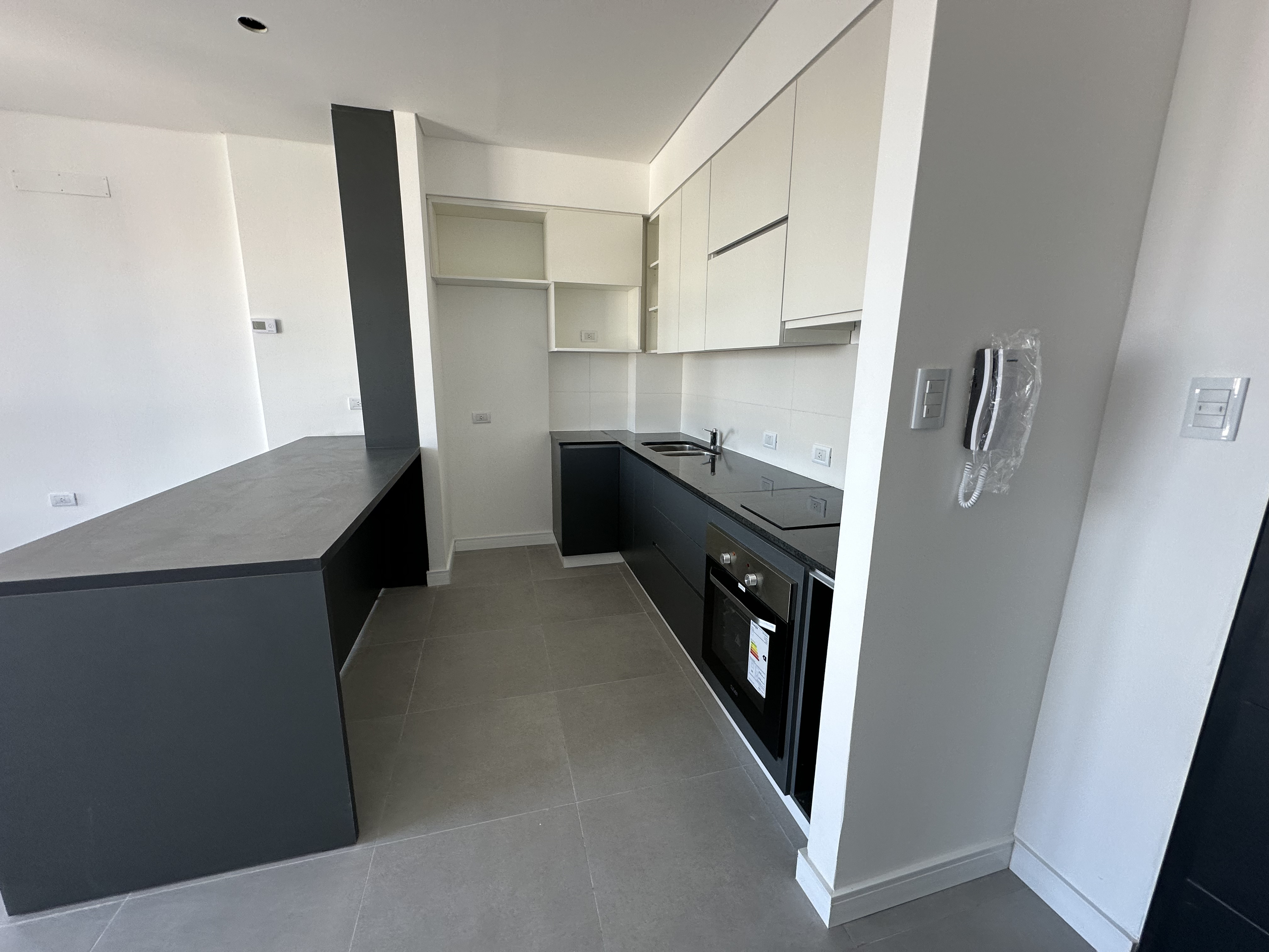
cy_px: 476
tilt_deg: -12.0
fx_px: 513
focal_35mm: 14
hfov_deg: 102.1
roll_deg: -0.4
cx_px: 634
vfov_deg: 85.7
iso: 80
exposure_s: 1/99
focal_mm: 2.22
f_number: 2.2
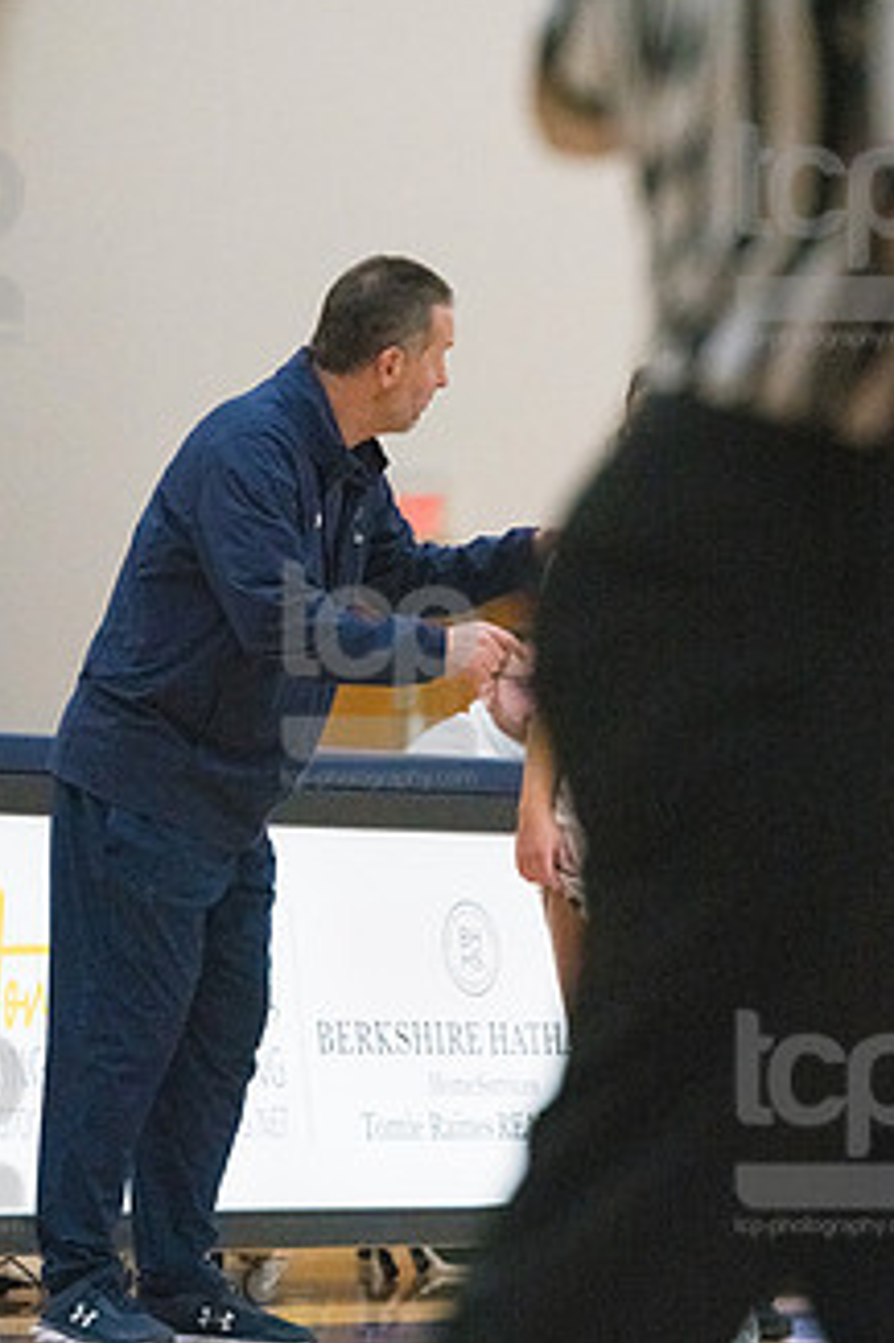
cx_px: 379
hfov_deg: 5.1
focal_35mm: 269
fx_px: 10030
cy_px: 676
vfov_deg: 7.7
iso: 10000
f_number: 4.5
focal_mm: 195
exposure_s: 1/1600
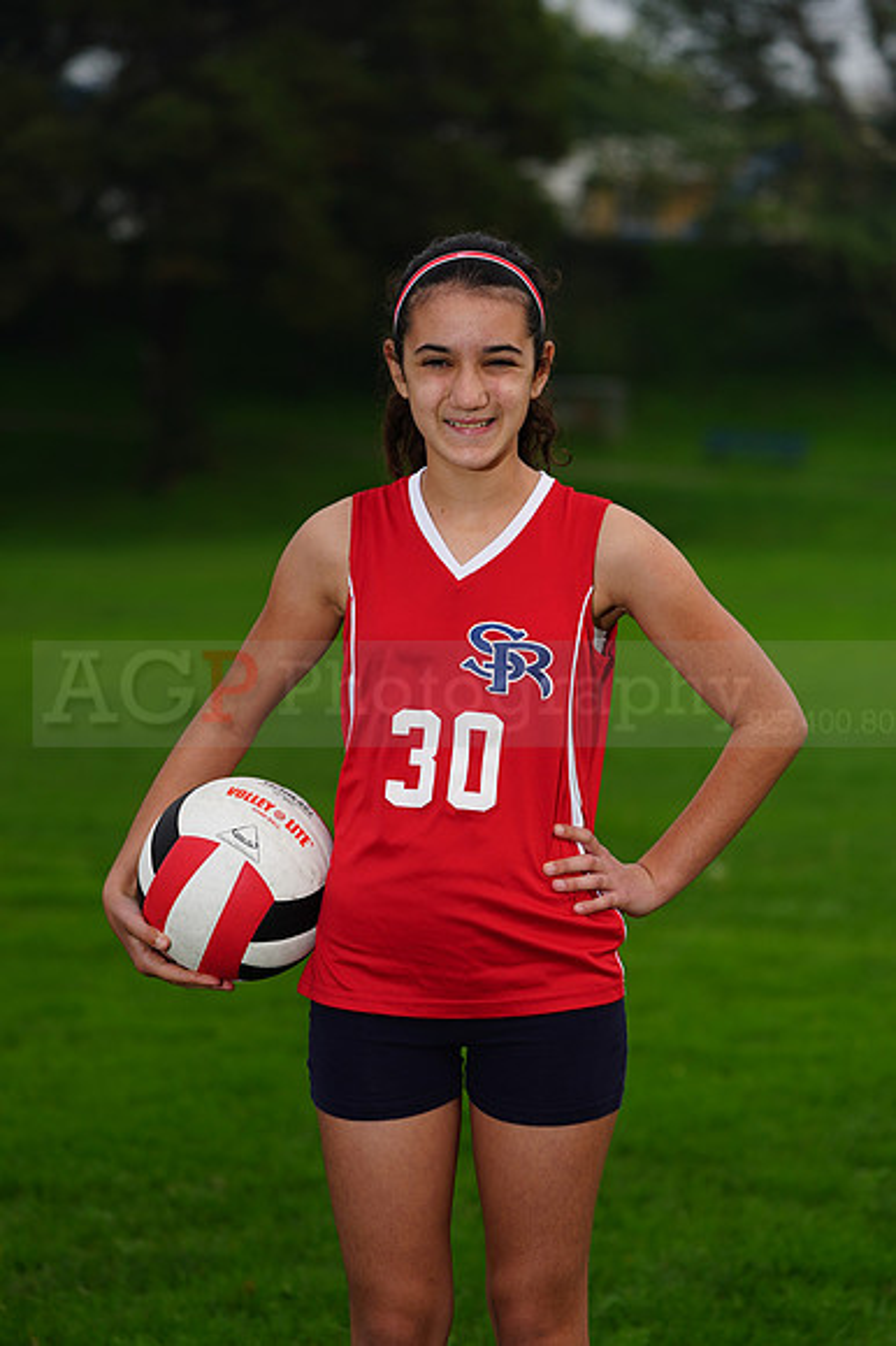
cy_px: 673
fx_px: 5457
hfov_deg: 9.4
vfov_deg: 14.1
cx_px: 448
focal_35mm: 146
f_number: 5
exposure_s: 1/250
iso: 200
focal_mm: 146
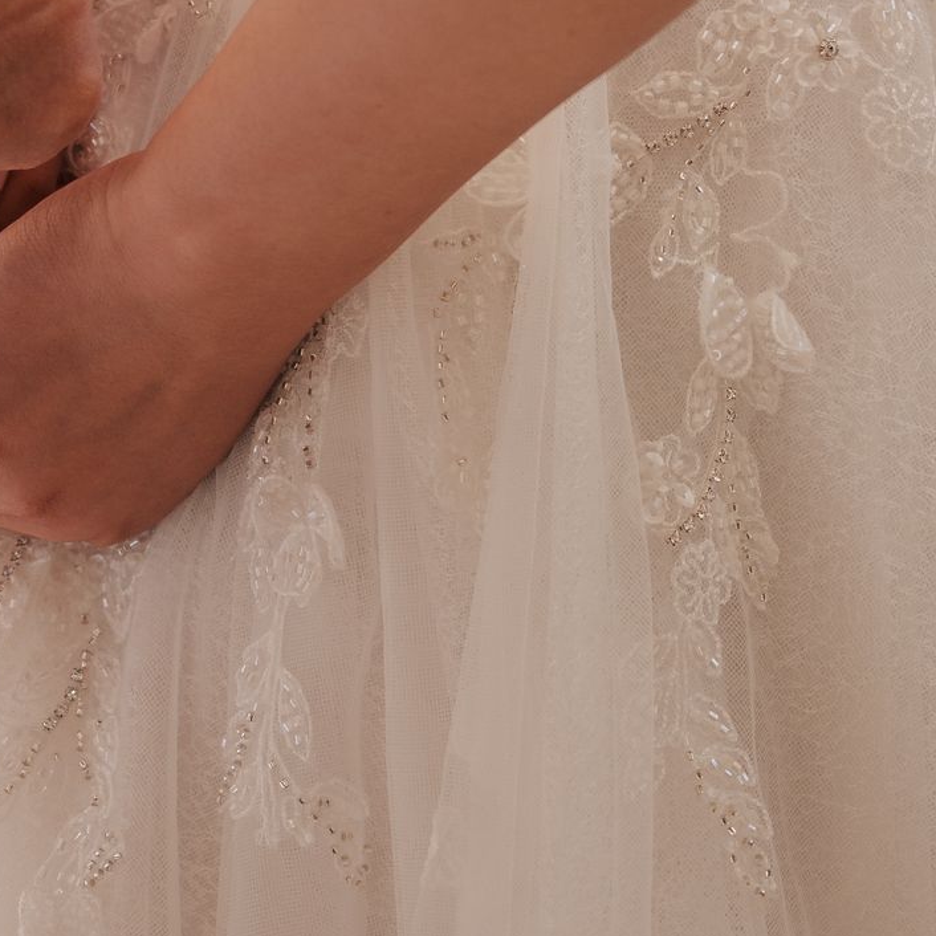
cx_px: 49
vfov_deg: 10.3
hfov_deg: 10.4
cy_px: -135
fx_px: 5109
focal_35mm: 167
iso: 400
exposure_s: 1/320
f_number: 3.5
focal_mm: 50
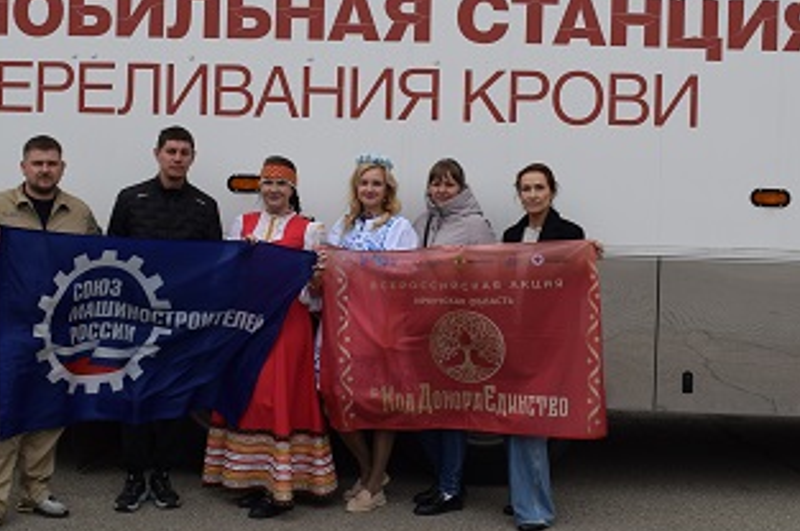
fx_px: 1288
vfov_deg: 23.2
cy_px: 176
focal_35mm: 58
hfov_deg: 34.5
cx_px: 348
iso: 220
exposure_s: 1/250
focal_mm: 22
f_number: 8
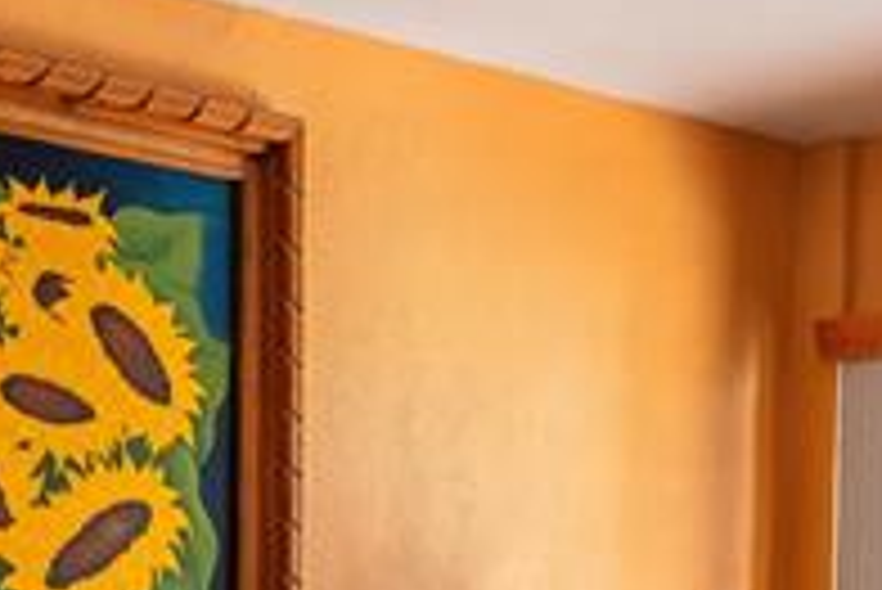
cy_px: 865
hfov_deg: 27.7
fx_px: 1790
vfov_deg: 17.0
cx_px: 477
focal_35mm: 73
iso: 640
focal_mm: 14
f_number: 5.6
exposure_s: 1/500
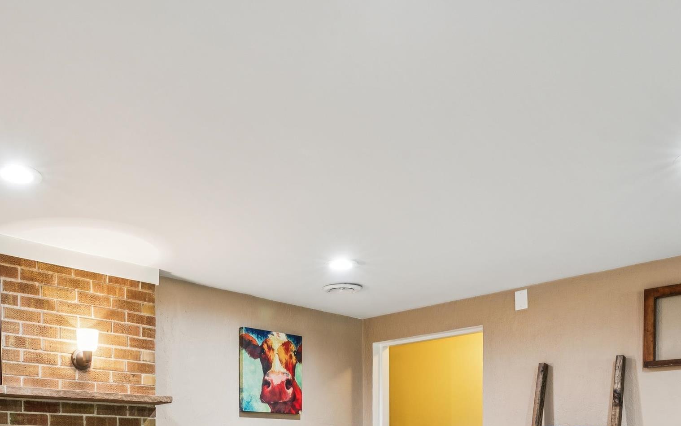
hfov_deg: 55.1
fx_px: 635
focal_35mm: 34
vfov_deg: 33.1
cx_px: 223
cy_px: 452
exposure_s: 1/2
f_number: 13
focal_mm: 16.6
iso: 400
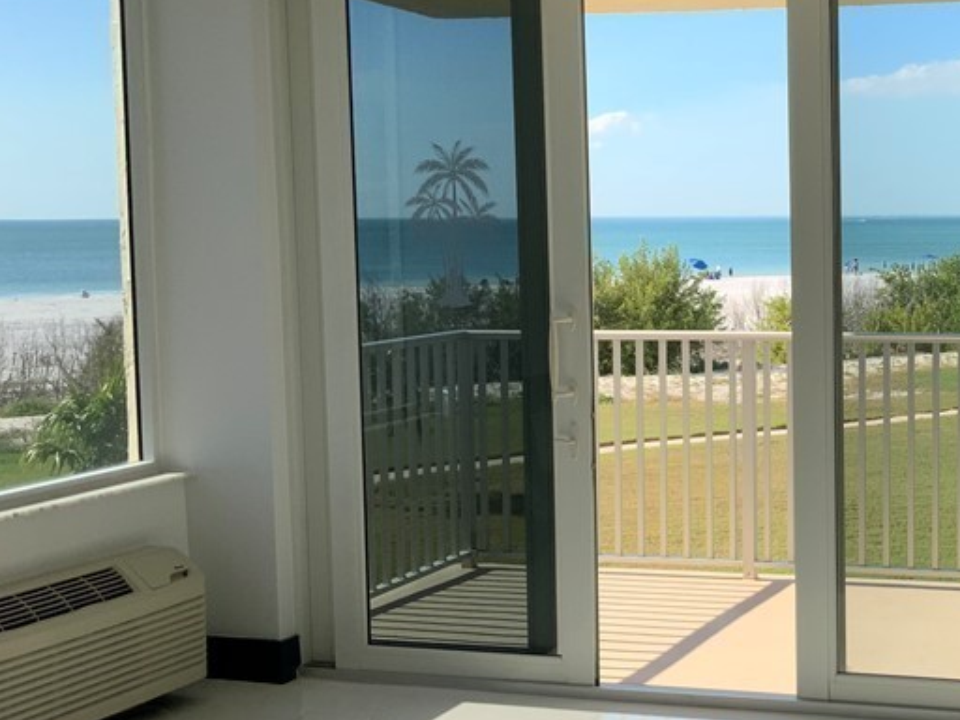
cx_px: 922
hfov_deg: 31.2
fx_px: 1609
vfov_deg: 25.2
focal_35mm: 58
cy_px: 347
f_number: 1.8
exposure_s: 1/804
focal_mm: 3
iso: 16
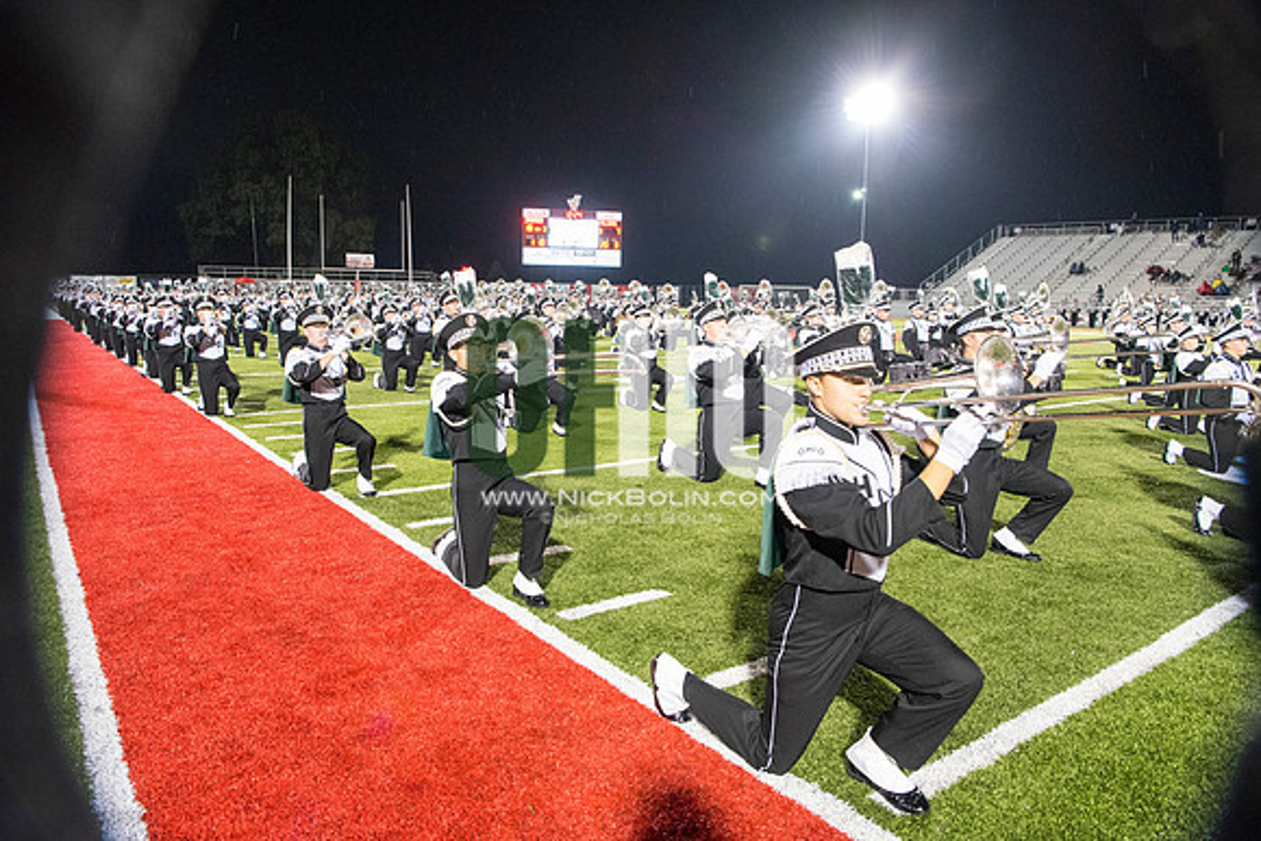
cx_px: 630
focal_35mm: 24
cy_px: 420
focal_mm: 24
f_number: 5.6
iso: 5000
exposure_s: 1/125
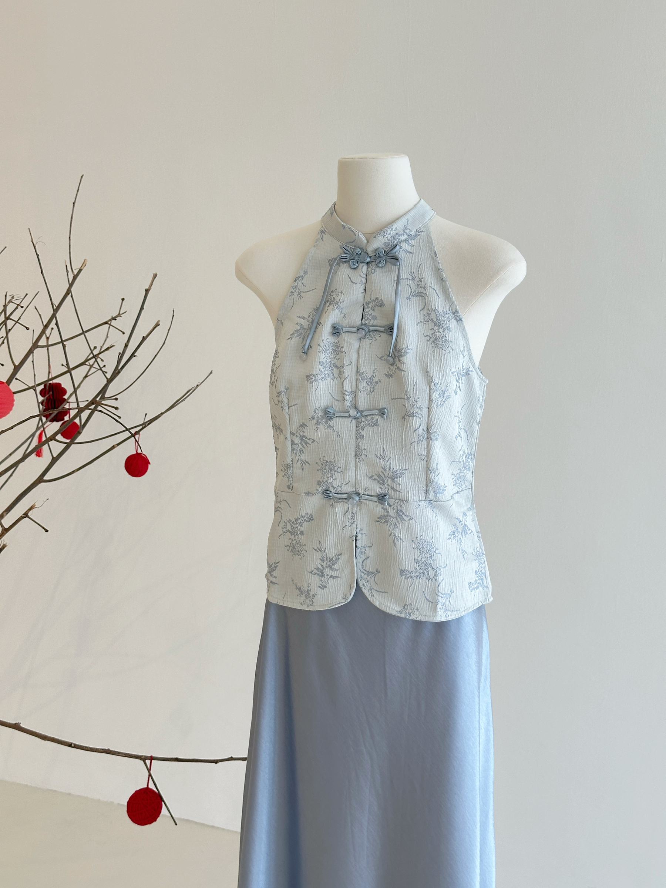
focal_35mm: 48
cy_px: 444
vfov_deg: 39.7
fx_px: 1231
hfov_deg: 30.3
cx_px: 333
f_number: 1.78
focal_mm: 6.86
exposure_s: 1/201
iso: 50
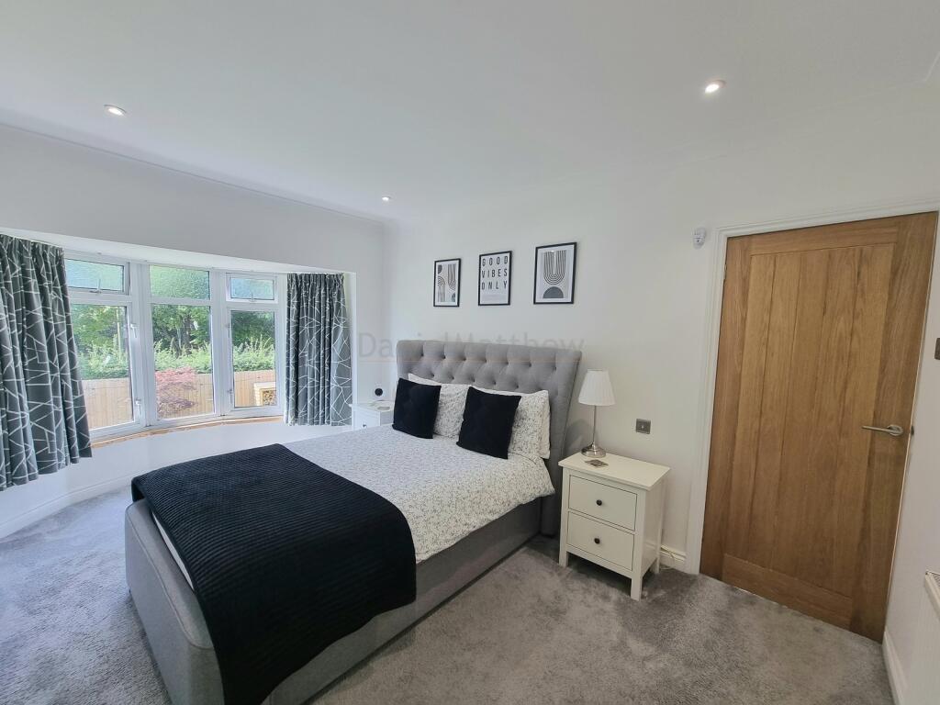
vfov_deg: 89.9
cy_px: 352
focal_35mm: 13
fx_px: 353
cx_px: 470
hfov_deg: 106.2
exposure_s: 1/100
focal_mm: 2.2
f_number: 2.2
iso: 64
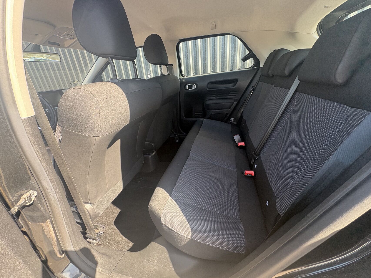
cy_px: 139
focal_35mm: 14
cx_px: 186
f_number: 2.2
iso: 160
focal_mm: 2.22
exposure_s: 1/99
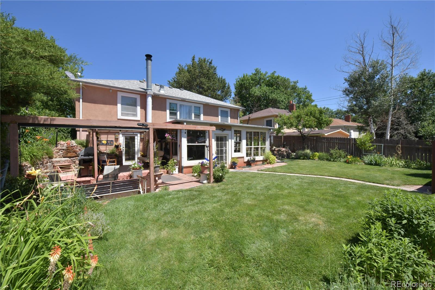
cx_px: 218
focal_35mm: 14
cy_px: 145
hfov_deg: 104.3
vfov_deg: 81.2
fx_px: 169
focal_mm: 14
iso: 400
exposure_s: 1/250
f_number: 16
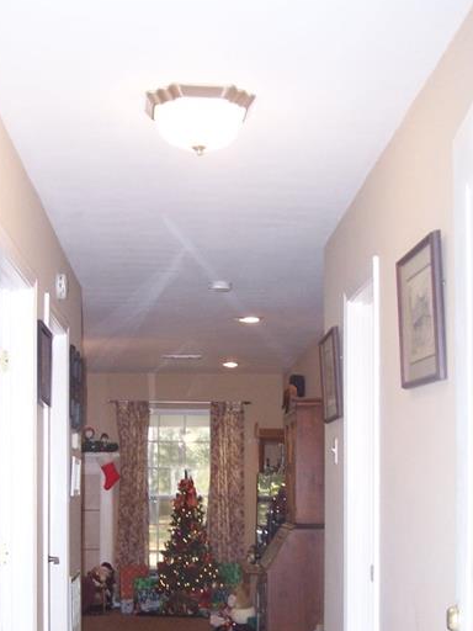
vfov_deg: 33.3
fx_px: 1038
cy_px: 445
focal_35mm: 57
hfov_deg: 25.6
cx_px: 179
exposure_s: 1/60
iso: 140
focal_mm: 6.3
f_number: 2.8
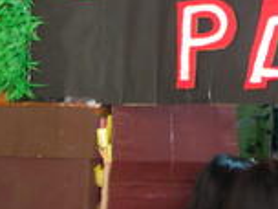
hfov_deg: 19.7
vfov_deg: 15.7
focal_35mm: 92
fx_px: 739
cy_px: -7
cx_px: 357
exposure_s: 1/6.1
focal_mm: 5.8
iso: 114
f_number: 2.8
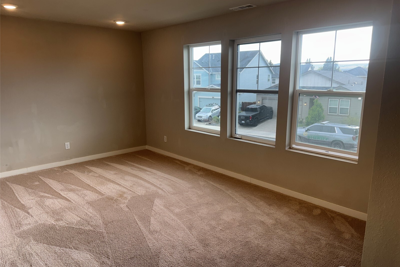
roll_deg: +1.2
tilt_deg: -11.2
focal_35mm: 25
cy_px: 133
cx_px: 200
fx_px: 278
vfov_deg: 51.3
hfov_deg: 71.5
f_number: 1.78
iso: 80
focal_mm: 6.76
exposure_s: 1/192
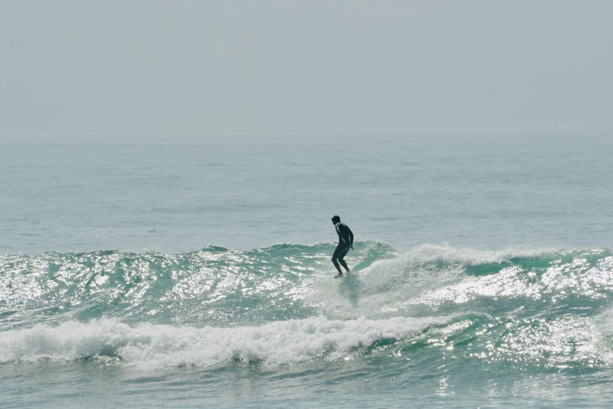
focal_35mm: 864
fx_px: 14713
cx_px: 306
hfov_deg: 2.4
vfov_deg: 1.6
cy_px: 204
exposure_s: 1/1000
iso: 400
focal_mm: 576
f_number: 10
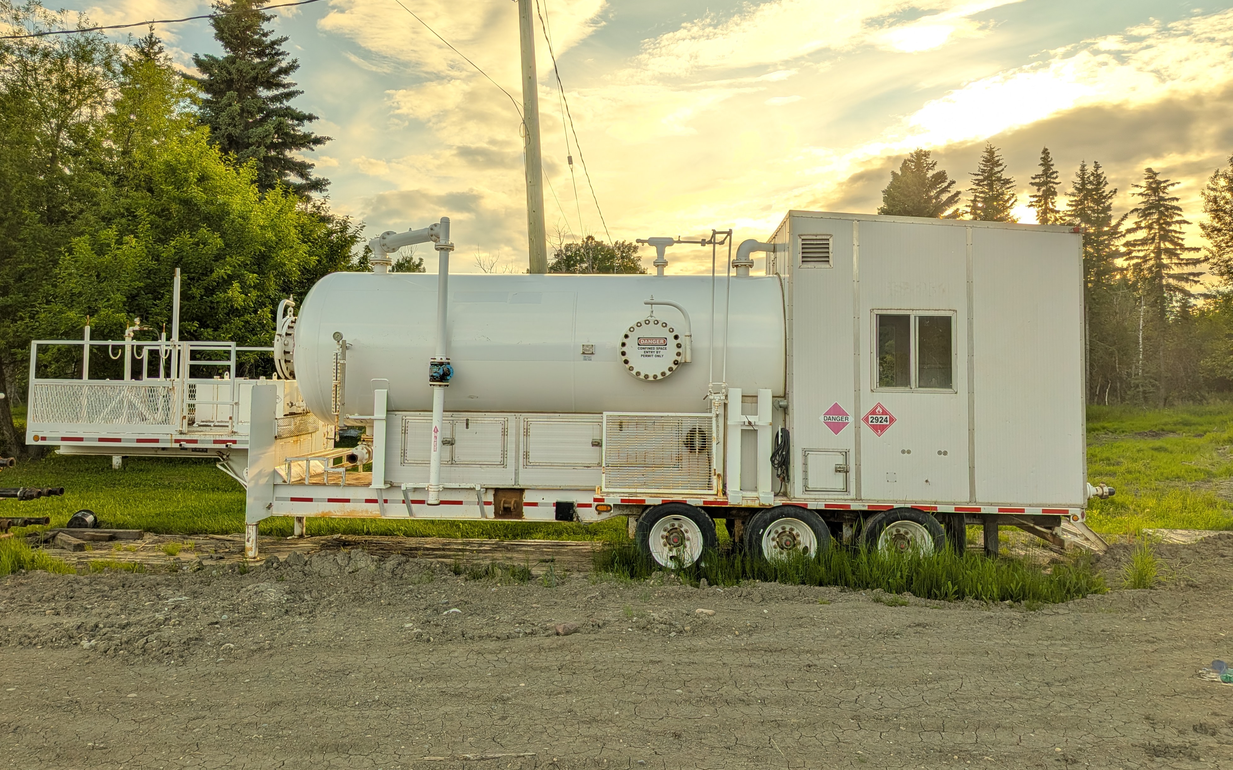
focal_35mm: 26
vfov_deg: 47.5
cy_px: 332
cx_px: 605
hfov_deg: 70.4
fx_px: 874
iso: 68
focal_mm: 4.53
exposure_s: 1/3509
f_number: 1.7
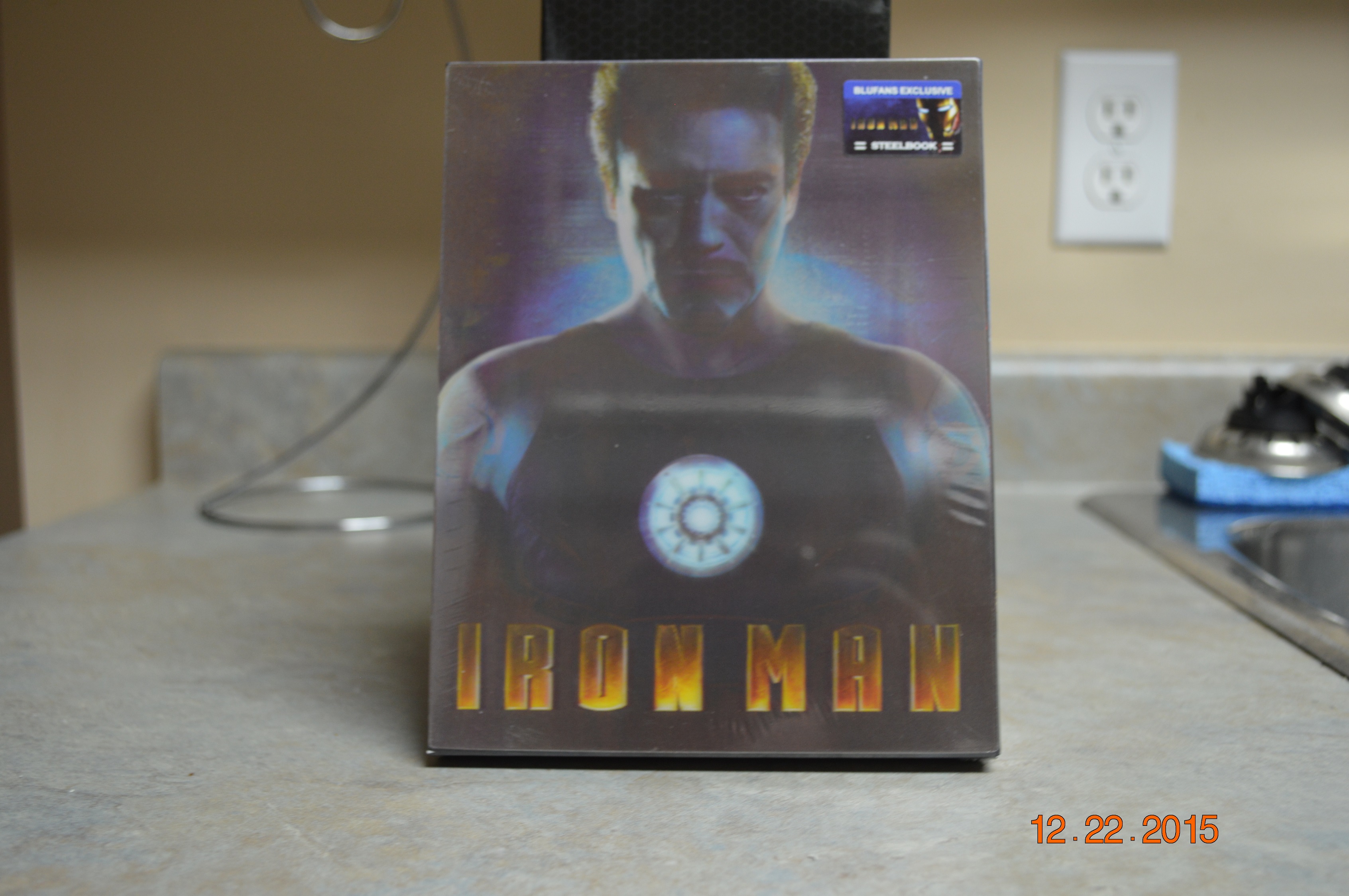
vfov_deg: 36.8
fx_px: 1348
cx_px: 674
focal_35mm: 36
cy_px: 448
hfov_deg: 53.2
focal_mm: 24
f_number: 4
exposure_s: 1/15
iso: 400
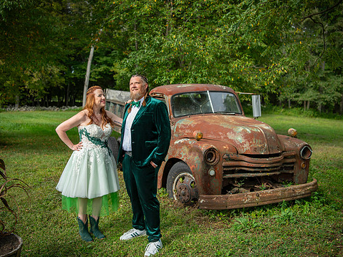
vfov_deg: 35.1
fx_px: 406
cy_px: 126
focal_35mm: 41
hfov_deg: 45.8
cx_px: 182
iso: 400
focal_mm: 35
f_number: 2.8
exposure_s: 1/1000
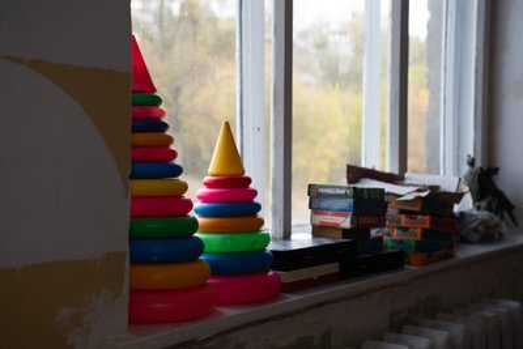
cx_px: 257
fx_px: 826
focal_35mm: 57
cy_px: 175
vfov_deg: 23.9
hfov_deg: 35.1
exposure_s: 1/160
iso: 800
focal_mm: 55
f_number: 4
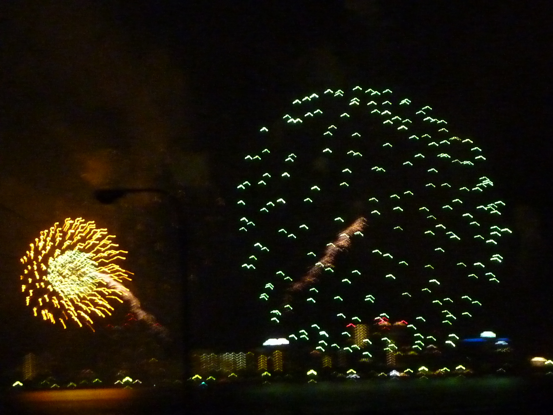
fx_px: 2237
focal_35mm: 140
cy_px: 208
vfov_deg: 10.6
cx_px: 276
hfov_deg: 14.1
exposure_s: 1/8
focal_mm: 12.8
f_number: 4.2
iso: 800
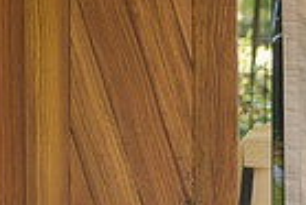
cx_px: 612
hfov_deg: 2.5
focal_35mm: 832
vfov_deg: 1.7
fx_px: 7079
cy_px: 208
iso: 500
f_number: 3.5
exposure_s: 1/250
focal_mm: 200
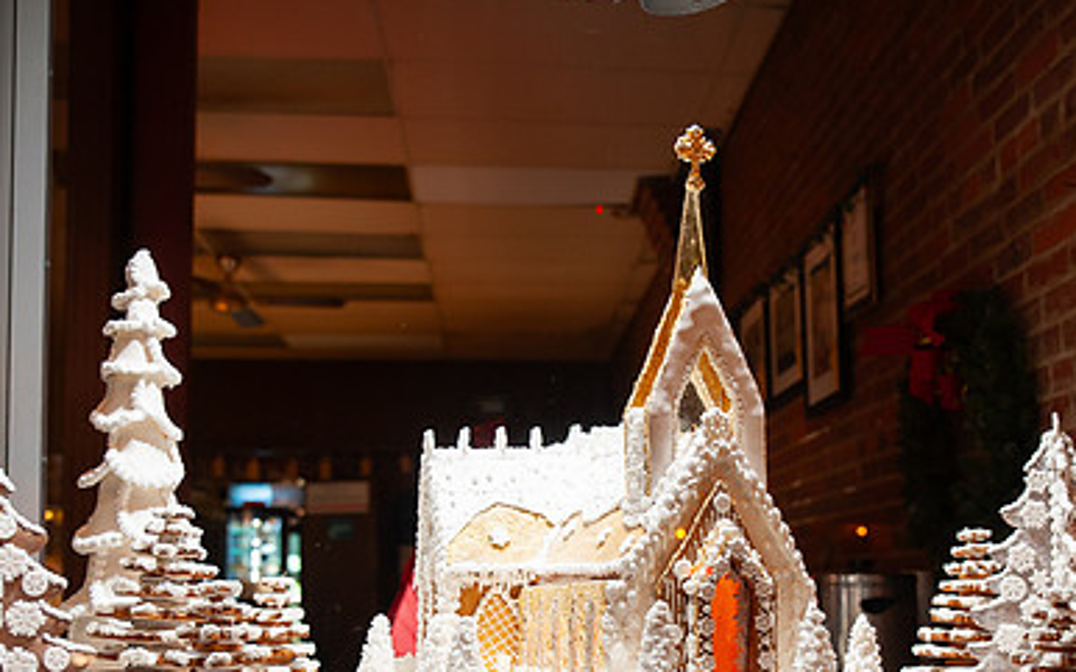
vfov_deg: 26.1
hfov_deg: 40.8
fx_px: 1436
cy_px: 482
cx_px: 661
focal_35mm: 49
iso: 1000
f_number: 2.8
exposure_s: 1/125
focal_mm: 32
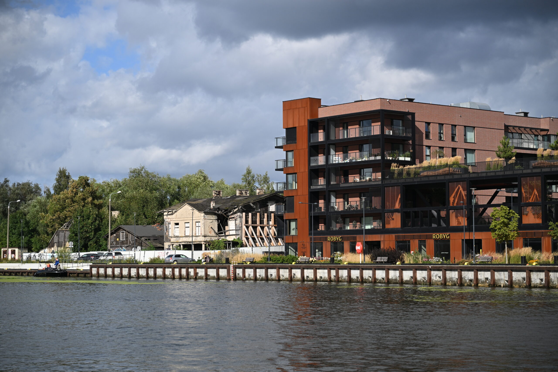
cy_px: 186
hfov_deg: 29.2
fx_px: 1069
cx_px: 279
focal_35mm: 69
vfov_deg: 19.7
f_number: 4
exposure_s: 1/5000
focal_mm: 69
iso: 400
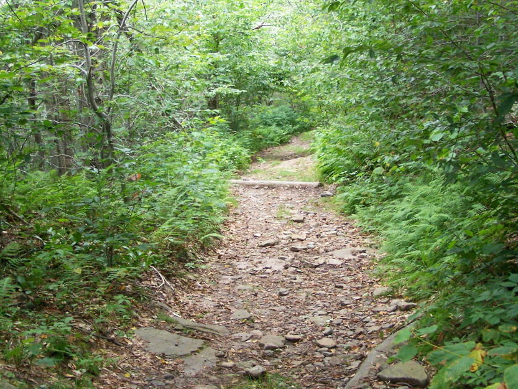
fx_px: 883
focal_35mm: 59
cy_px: 174
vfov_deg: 24.8
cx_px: 266
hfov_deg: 32.7
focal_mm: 8
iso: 400
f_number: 3
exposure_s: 1/80
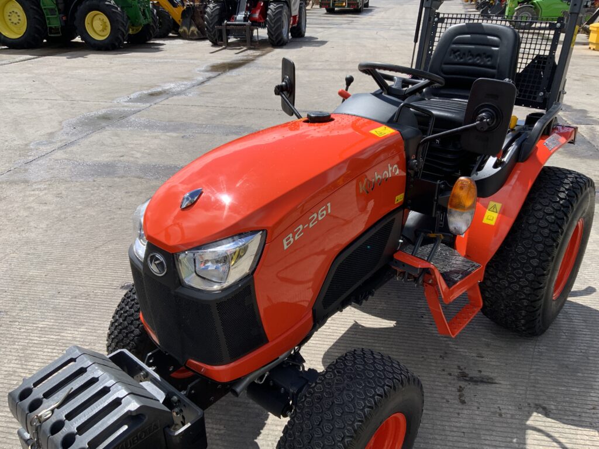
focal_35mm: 29
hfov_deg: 61.7
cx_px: 300
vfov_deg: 48.2
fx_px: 502
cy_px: 224
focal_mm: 3
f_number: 1.8
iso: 16
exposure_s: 1/1786
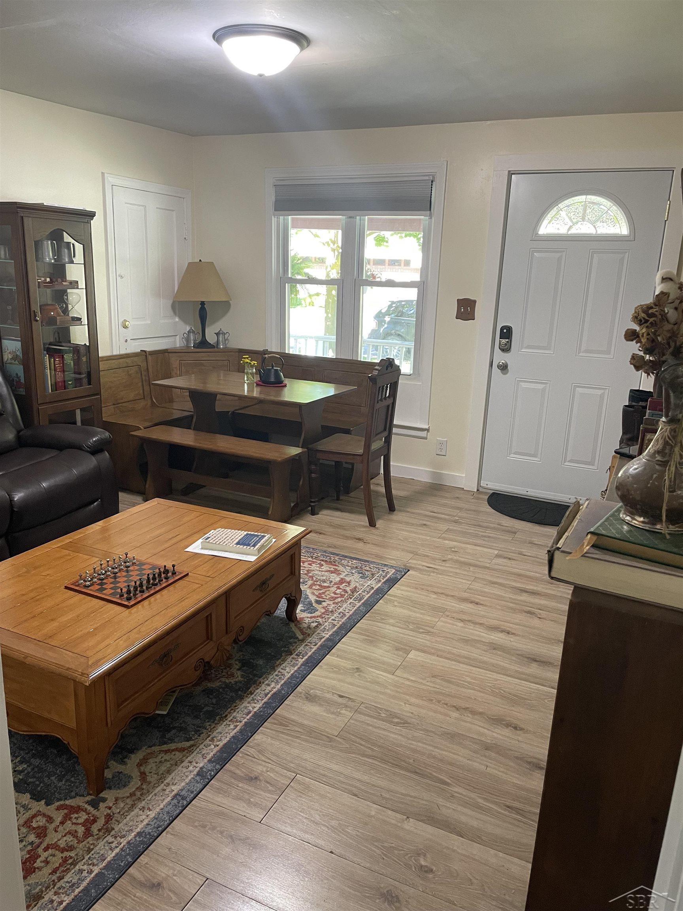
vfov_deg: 67.3
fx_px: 684
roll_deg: -1.7
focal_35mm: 26
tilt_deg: -15.1
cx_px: 342
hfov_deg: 53.1
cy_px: 456
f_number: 1.6
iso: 160
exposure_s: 1/60
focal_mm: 4.2
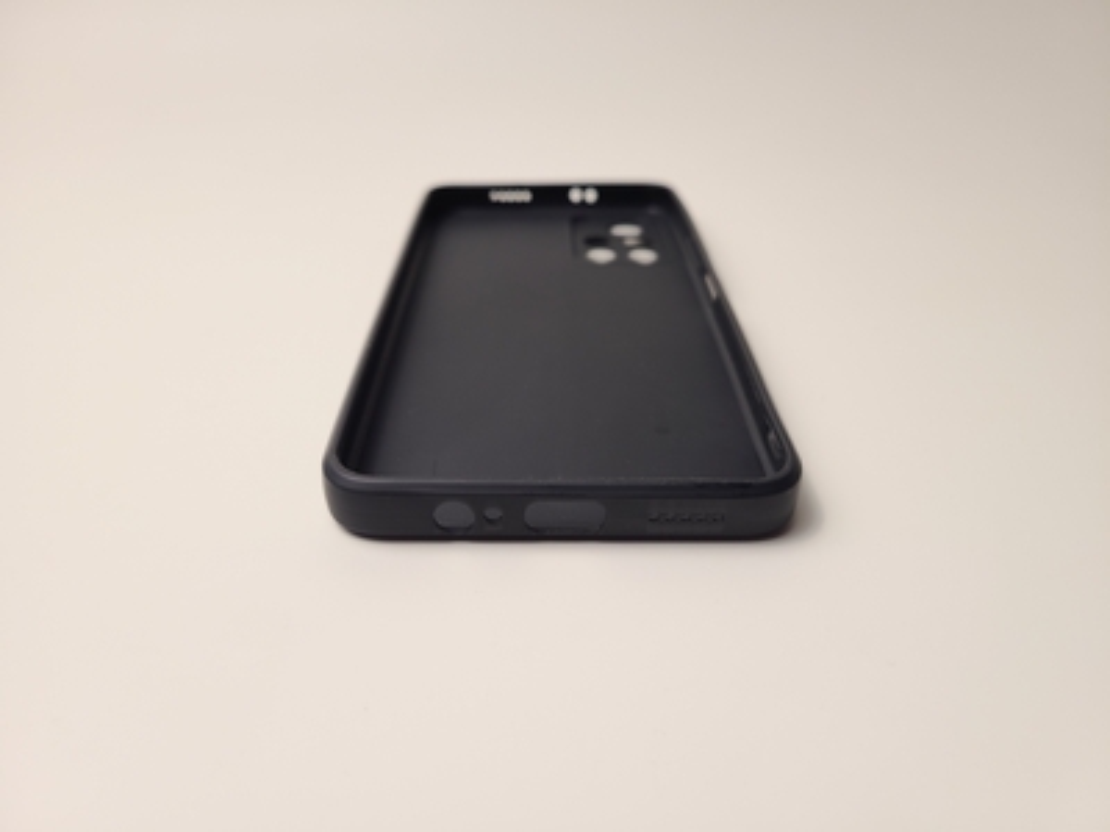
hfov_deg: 67.3
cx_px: 555
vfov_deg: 53.1
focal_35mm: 26
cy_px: 416
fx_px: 834
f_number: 1.8
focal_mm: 5.4
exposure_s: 1/100
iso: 80
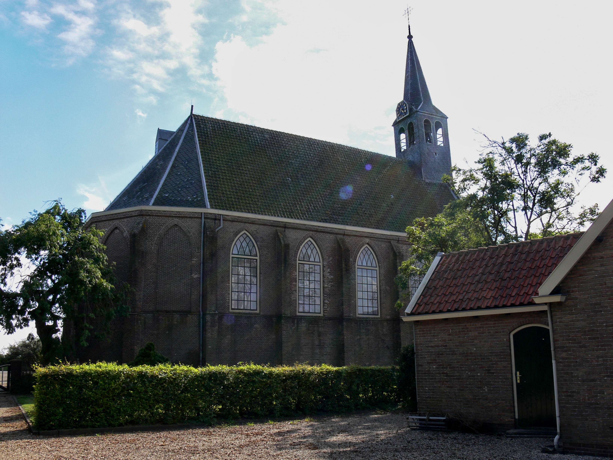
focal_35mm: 35
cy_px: 230
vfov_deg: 40.7
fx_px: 620
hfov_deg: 52.6
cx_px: 306
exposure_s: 1/125
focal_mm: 7.4
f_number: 5.6
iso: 80
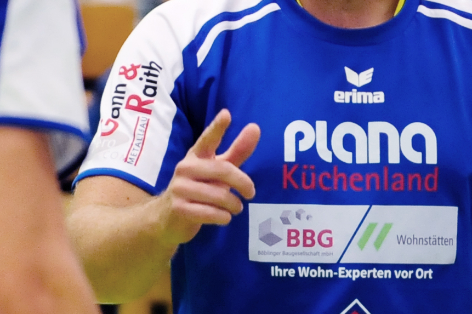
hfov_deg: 6.0
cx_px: 370
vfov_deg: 4.0
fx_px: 4534
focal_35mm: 346
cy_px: 136
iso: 2500
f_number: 2.8
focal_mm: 70
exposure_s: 1/250
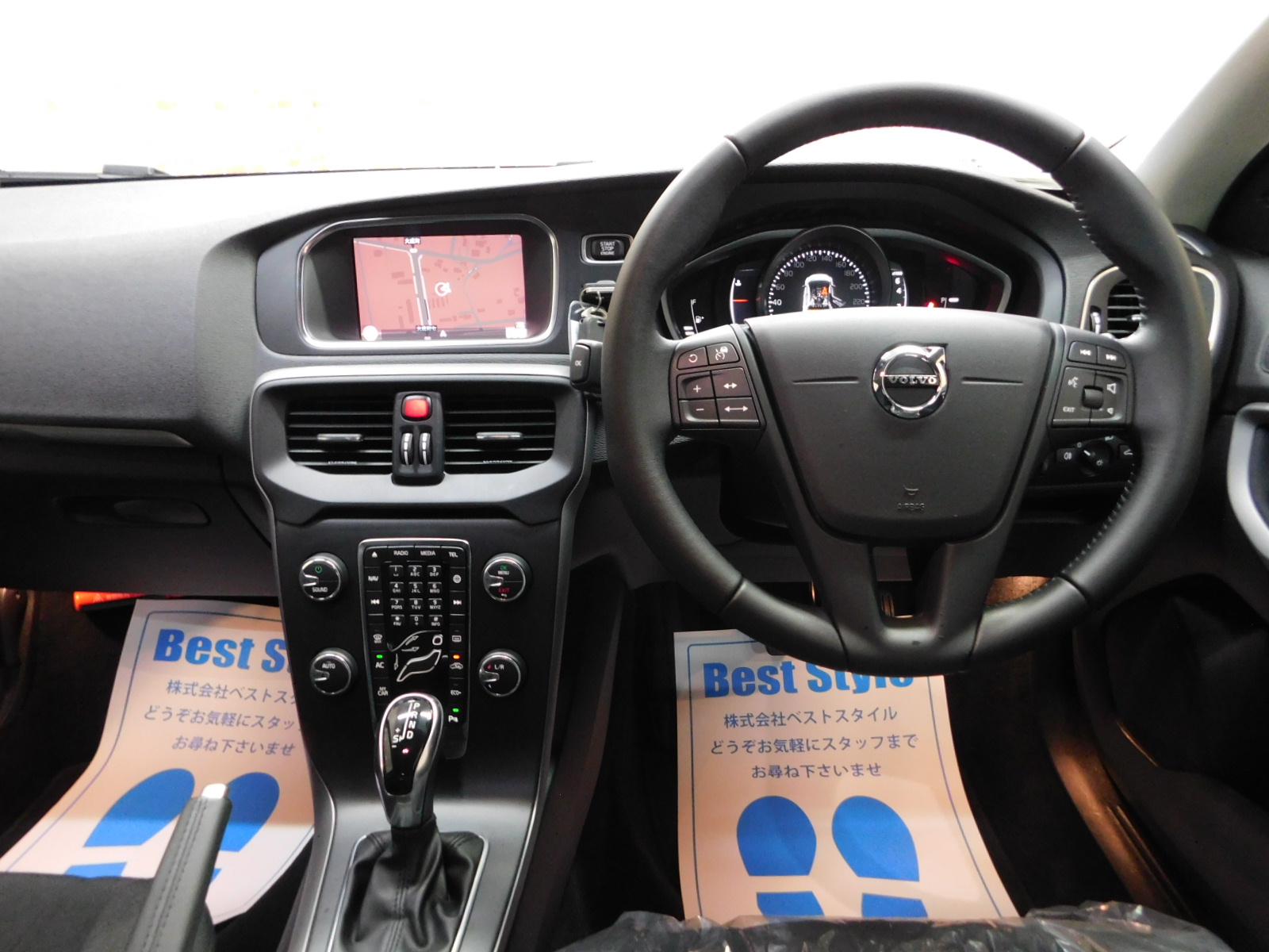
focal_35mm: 23
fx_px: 843
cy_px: 476
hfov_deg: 73.9
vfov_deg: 58.9
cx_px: 634
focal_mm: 4
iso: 450
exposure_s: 1/8
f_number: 3
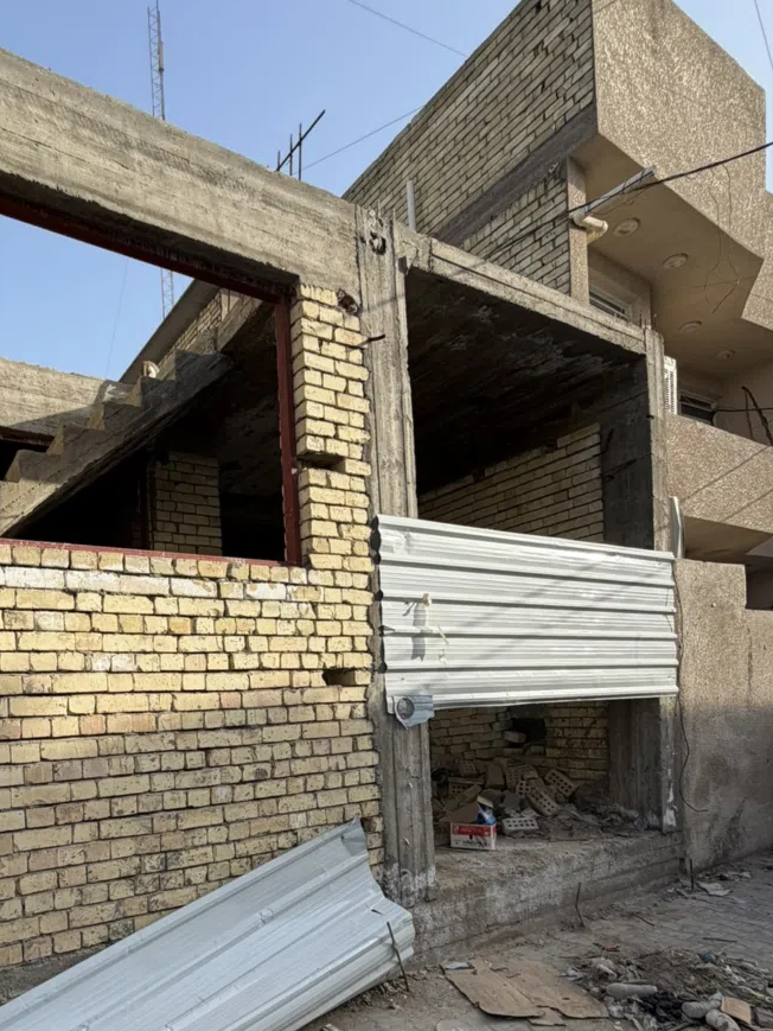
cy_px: 715
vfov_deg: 73.2
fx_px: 655
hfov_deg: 58.5
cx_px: 212
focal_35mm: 22
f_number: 2.2
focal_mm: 2.22
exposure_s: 1/770
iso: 40
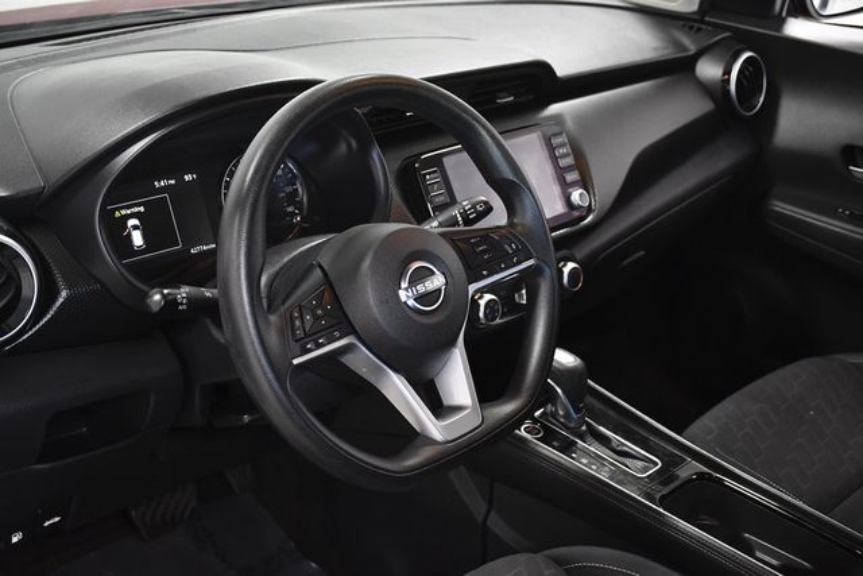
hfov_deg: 41.1
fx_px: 1151
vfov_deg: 28.1
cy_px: 288
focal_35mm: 48
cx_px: 432
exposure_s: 1/200
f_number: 4
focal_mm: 32
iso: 2500
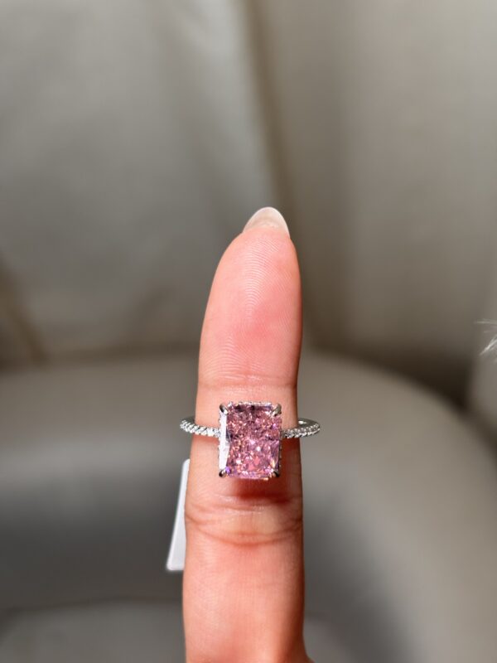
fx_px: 995
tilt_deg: -57.2
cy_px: 332
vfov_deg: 36.8
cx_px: 248
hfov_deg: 28.0
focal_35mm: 52
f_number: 1.6
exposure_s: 1/167
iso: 64
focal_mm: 5.96
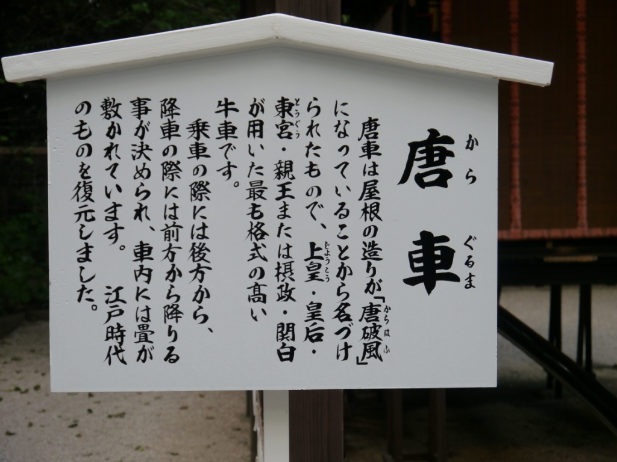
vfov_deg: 22.3
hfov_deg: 29.4
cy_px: 231
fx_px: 1176
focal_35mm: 66
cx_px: 308
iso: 160
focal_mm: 33
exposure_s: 1/60
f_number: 5.2
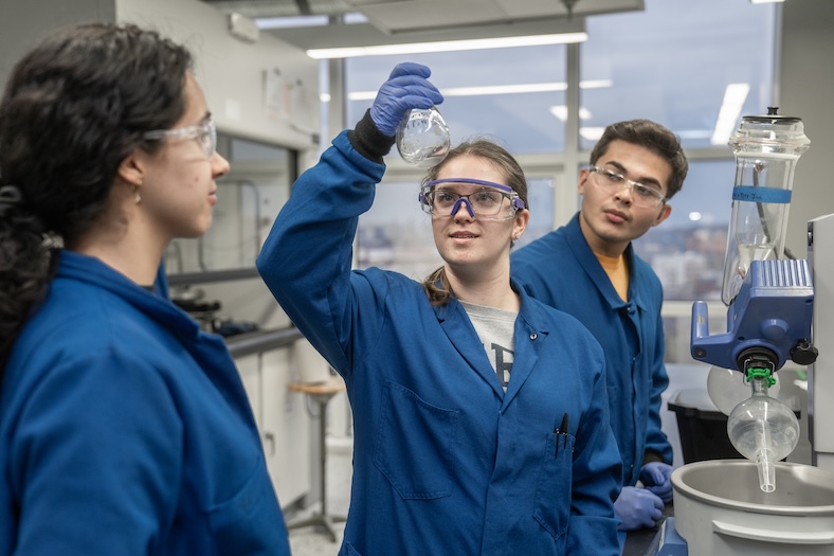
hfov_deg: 45.4
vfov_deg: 31.2
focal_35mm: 43
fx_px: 996
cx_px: 417
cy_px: 278
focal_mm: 43
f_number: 2.8
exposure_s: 1/200
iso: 1000
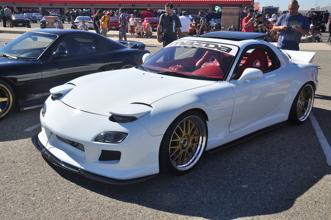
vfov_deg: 34.1
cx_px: 166
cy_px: 110
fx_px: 358
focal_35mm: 39
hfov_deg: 49.6
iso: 200
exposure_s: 1/200
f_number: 14
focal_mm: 26
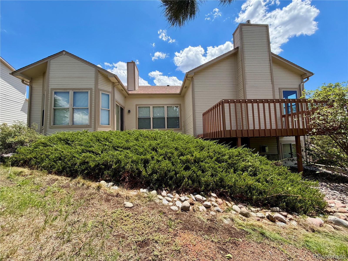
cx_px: 174
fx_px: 141
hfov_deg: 102.1
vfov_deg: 85.7
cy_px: 130
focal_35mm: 14
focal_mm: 2.22
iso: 40
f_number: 2.2
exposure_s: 1/770
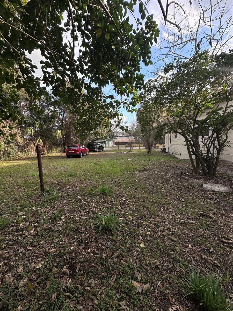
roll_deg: +1.3
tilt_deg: -4.8
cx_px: 116
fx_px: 126
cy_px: 156
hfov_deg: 85.7
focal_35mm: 14
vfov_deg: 102.1
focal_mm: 2.22
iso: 40
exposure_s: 1/609
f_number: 2.2
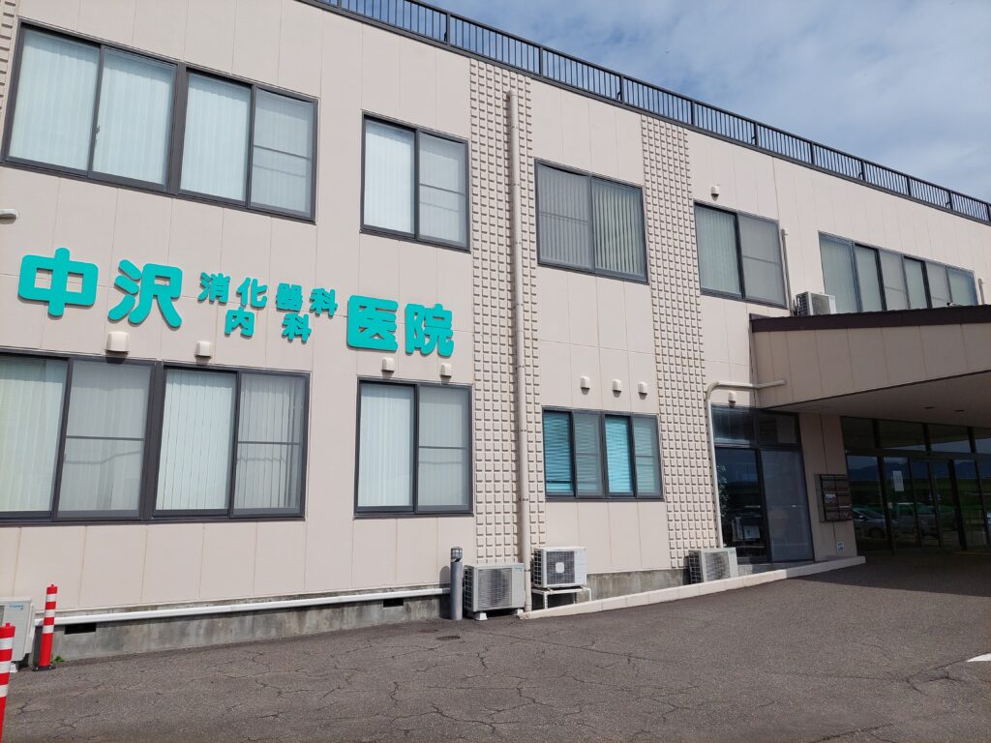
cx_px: 496
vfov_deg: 56.8
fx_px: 687
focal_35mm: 24
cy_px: 372
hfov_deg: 71.6
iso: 40
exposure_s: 1/4170
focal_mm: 5.23
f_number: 1.8
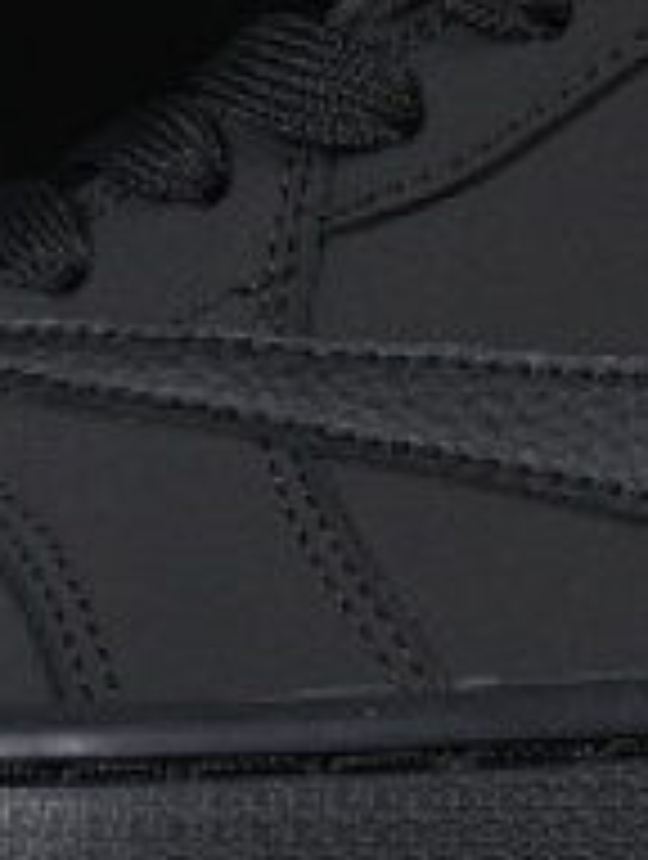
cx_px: 652
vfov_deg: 4.9
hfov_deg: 3.7
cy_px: 0
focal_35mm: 407
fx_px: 10125
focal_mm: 50
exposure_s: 1/60
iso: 160
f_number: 6.3
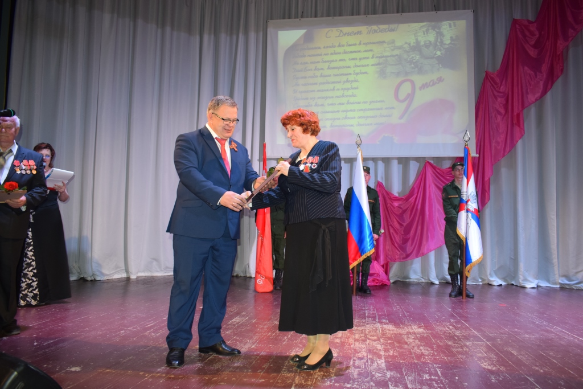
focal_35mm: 27
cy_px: 194
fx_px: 437
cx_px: 292
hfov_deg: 67.4
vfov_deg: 47.9
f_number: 4.5
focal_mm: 18
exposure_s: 1/80
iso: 800
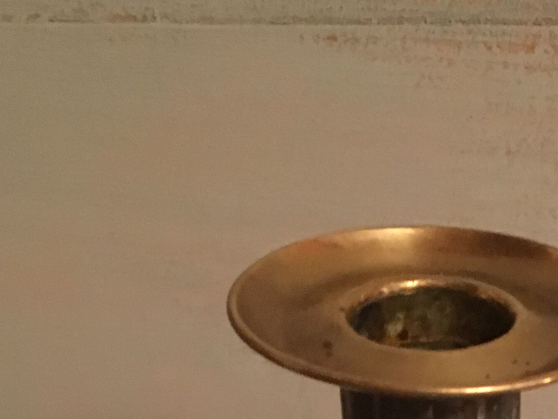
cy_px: 637
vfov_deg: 16.5
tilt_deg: -40.1
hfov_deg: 23.4
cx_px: 515
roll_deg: +0.6
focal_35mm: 81
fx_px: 1306
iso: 500
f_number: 2.2
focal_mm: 4.15
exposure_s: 1/17
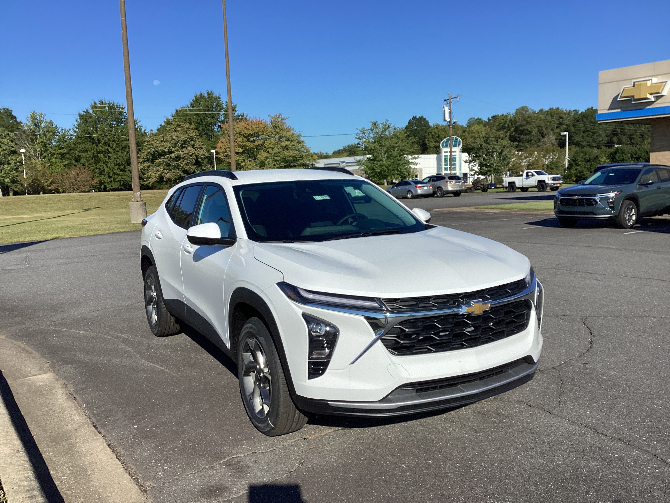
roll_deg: +1.2
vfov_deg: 45.4
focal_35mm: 31
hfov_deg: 58.4
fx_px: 600
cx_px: 335
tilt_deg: -5.2
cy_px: 252
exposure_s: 1/2092
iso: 25
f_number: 2.4
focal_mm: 3.3
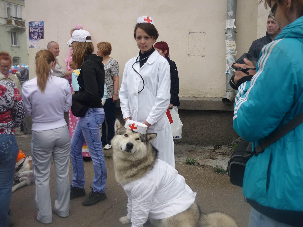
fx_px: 298
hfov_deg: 54.0
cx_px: 154
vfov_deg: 41.8
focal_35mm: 34
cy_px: 116
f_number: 8
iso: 100
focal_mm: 5.5
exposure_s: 1/125
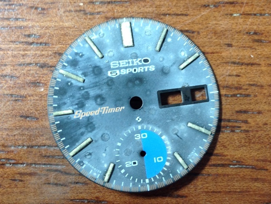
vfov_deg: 40.7
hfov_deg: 52.6
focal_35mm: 35
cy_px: 102
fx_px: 274
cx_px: 136
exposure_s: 1/15
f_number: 2.4
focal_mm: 4.28
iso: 64
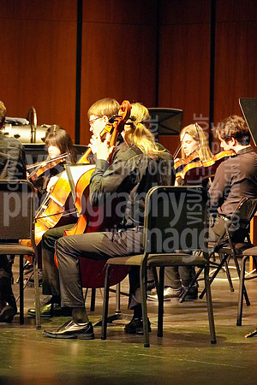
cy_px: 192
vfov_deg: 10.2
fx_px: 2168
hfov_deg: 6.8
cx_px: 128
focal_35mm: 202
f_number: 5.6
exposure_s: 1/80
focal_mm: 135
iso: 5000
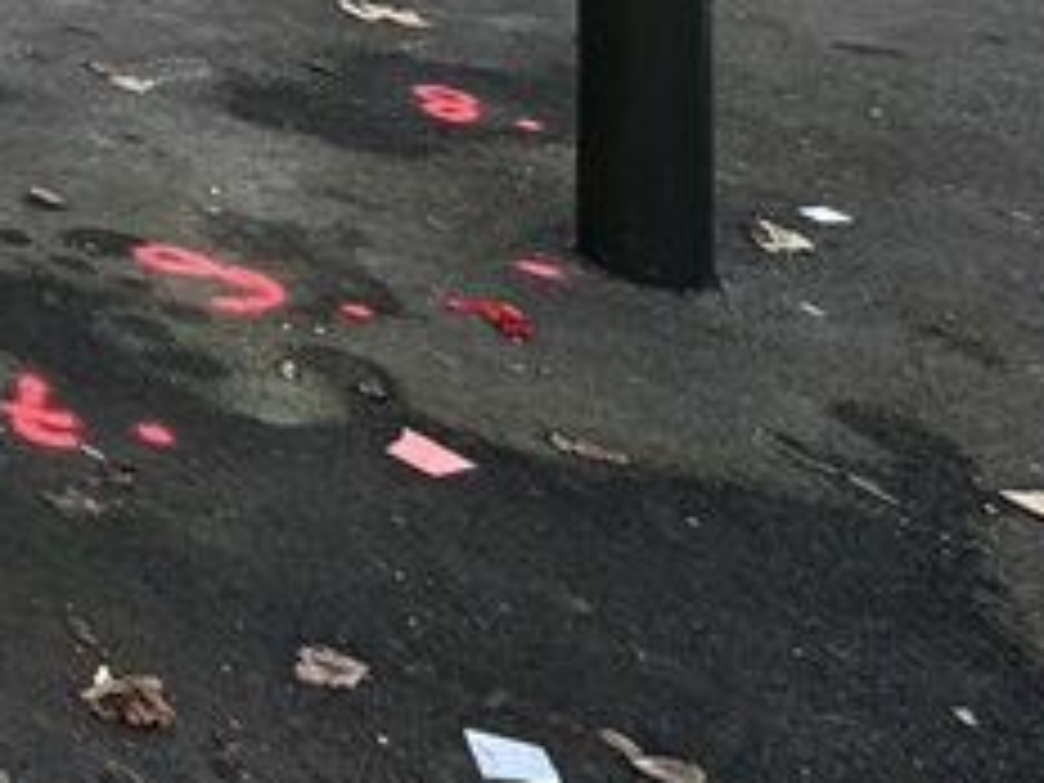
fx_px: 1749
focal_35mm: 58
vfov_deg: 19.8
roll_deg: +0.7
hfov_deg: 19.9
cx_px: -976
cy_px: -554
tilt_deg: -1.2
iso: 40
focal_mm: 2.22
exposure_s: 1/221
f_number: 2.2
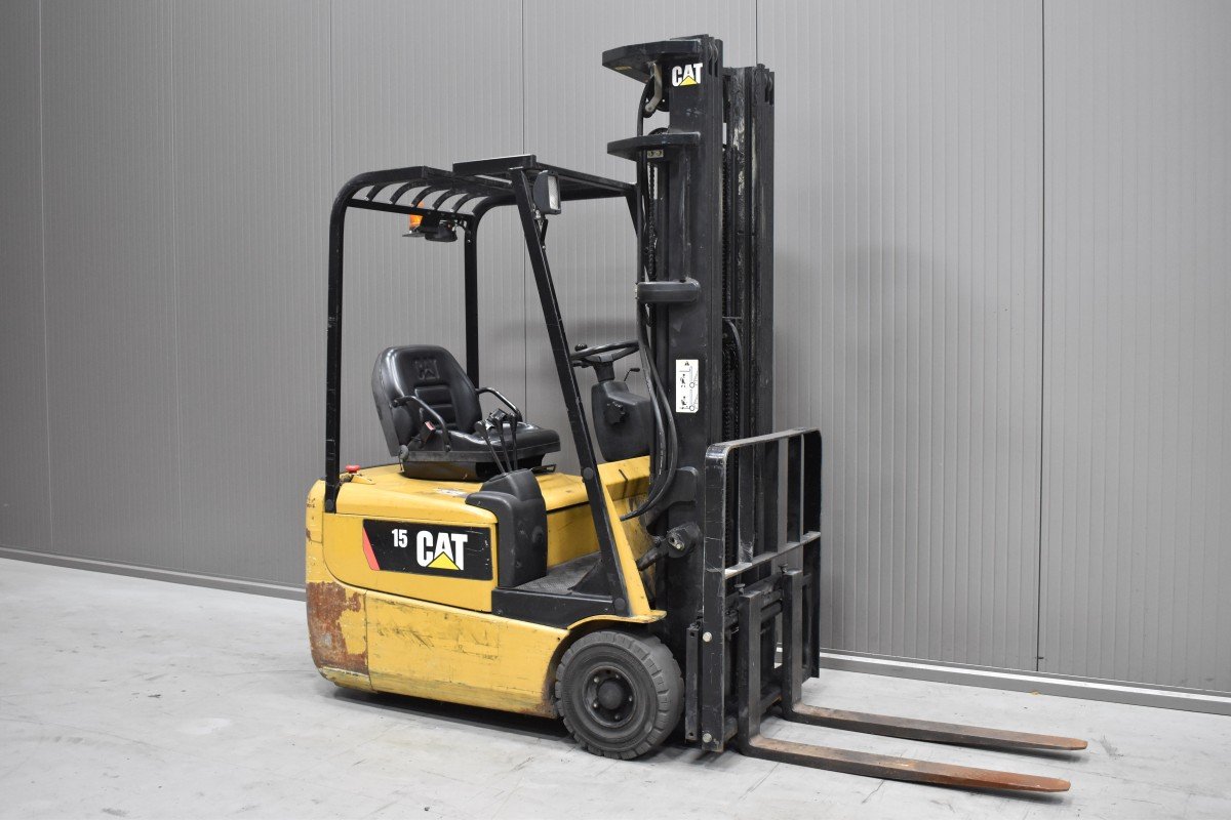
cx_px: 616
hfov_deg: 55.1
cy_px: 410
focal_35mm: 34
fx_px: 1180
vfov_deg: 38.4
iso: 1600
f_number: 5
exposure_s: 1/40
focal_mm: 23
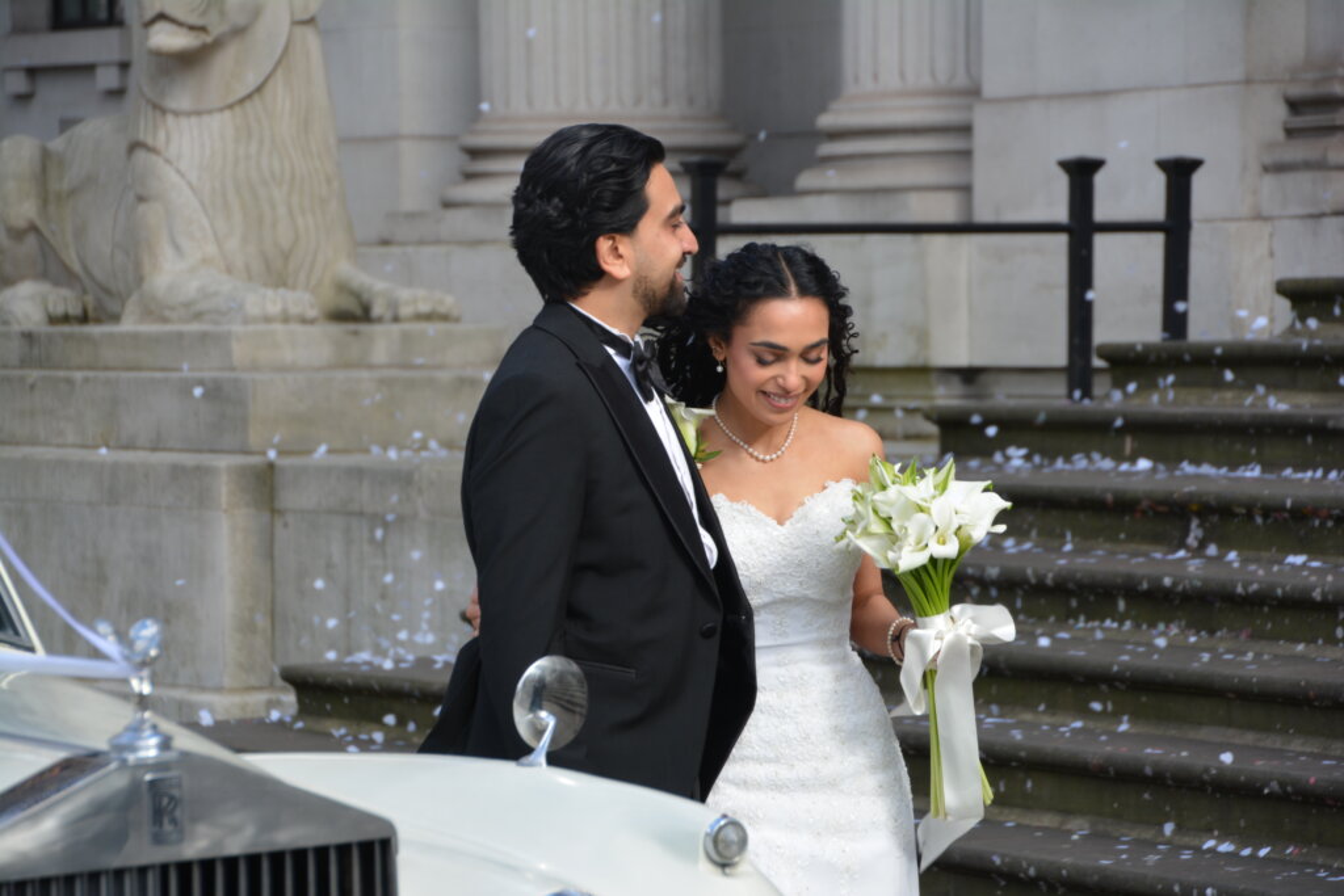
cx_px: 672
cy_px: 448
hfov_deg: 10.5
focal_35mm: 195
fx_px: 7281
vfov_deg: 7.0
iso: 200
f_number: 7.1
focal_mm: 130
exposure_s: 1/200
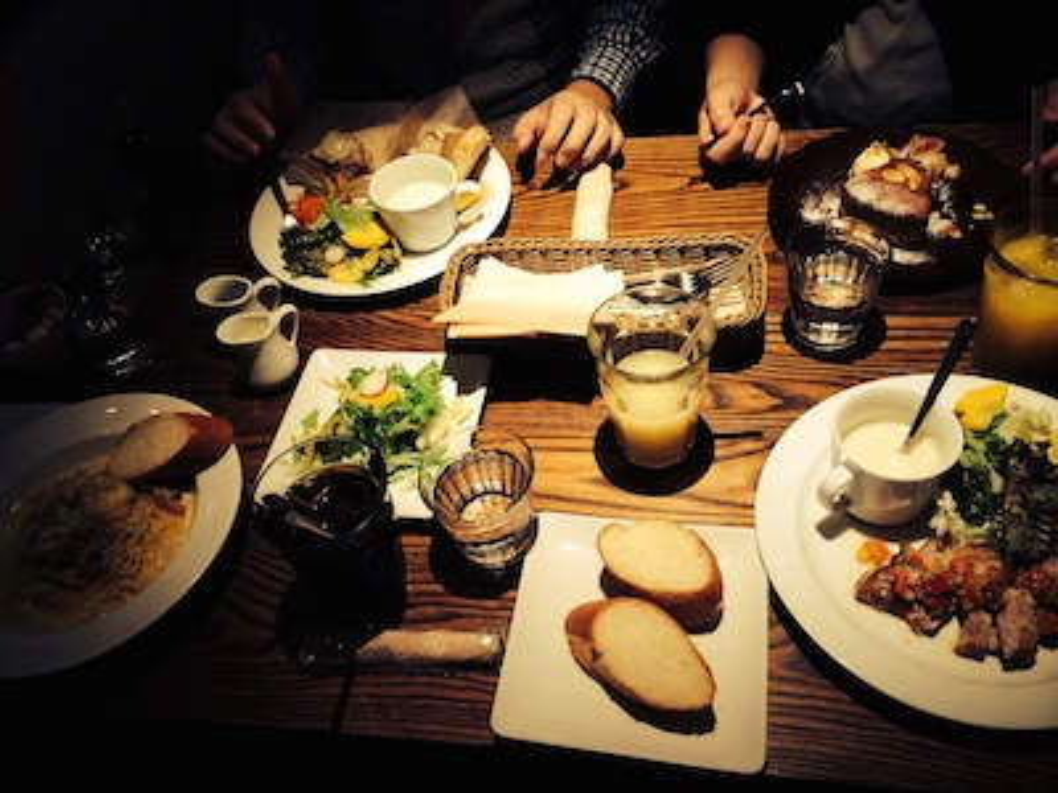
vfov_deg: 46.8
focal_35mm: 30
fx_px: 917
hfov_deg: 60.0
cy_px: 396
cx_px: 529
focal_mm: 4.12
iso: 50
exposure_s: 1/30
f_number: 2.2
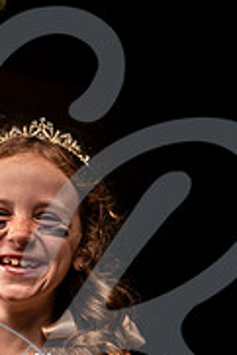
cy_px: 337
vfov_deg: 14.1
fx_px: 1419
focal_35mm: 144
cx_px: 8
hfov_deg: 9.5
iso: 100
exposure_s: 1/800
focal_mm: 58
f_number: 2.8
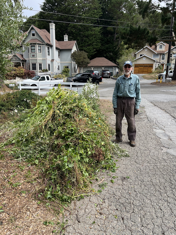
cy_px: 118
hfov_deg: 53.1
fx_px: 176
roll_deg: -0.8
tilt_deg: -12.4
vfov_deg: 67.3
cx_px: 88
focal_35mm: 26
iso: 50
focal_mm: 5.7
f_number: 1.5
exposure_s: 1/1972
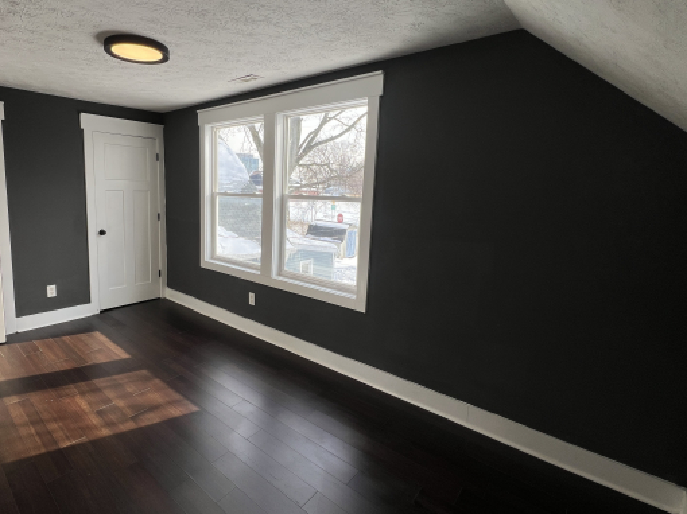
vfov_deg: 74.6
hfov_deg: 89.8
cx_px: 273
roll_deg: -1.6
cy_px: 237
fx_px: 337
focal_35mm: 17
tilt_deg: -7.6
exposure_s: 1/311
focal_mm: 1.57
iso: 32
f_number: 1.8
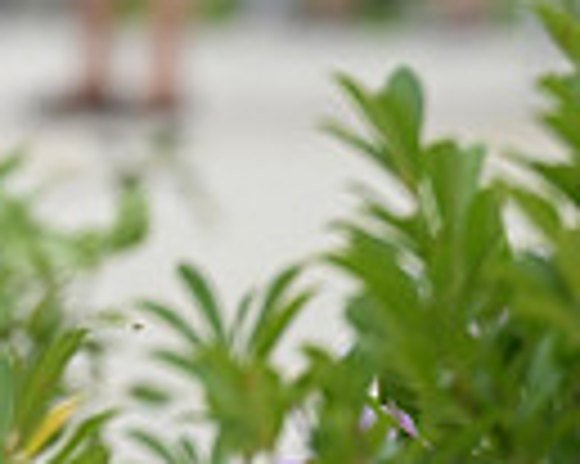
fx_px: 29023
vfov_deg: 0.9
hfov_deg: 1.1
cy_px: -268
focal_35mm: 1692
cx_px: -634
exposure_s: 1/1600
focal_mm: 400
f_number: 5.6
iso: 560
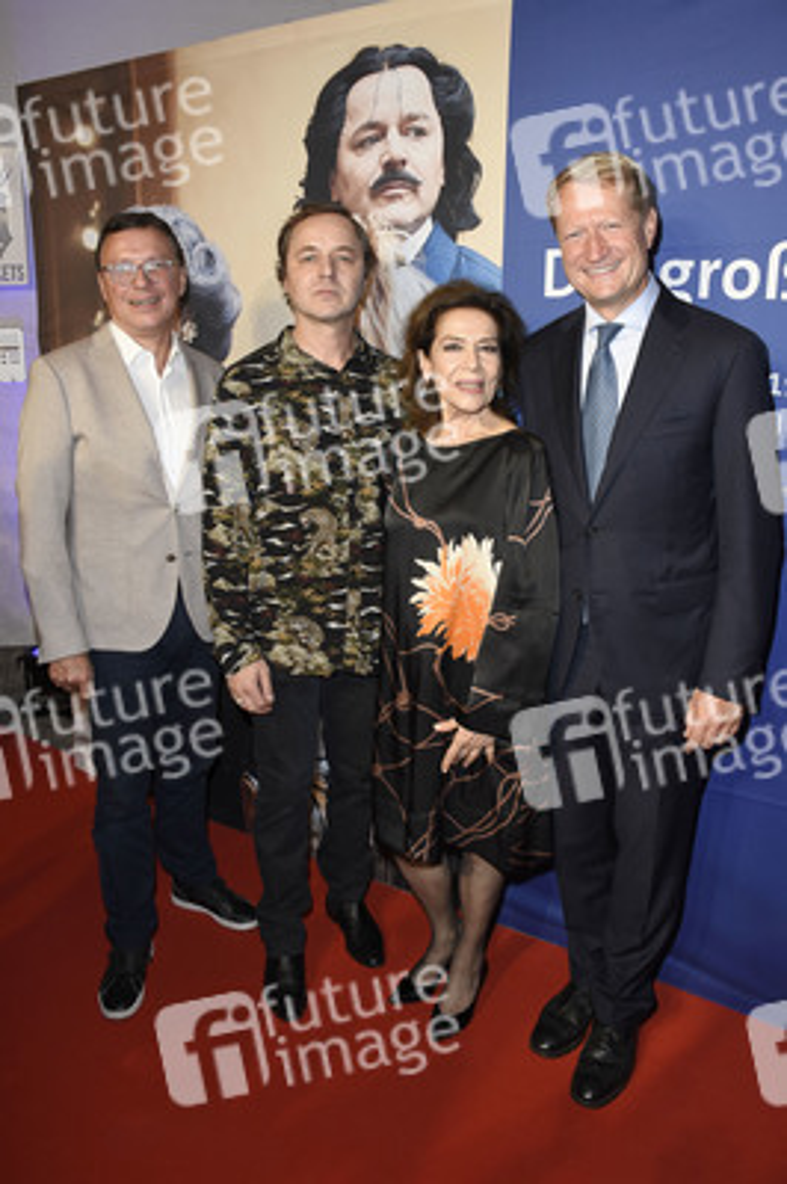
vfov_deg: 67.4
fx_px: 887
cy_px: 592
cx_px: 394
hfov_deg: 47.9
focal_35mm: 27
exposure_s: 1/160
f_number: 6.3
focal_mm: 18
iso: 640
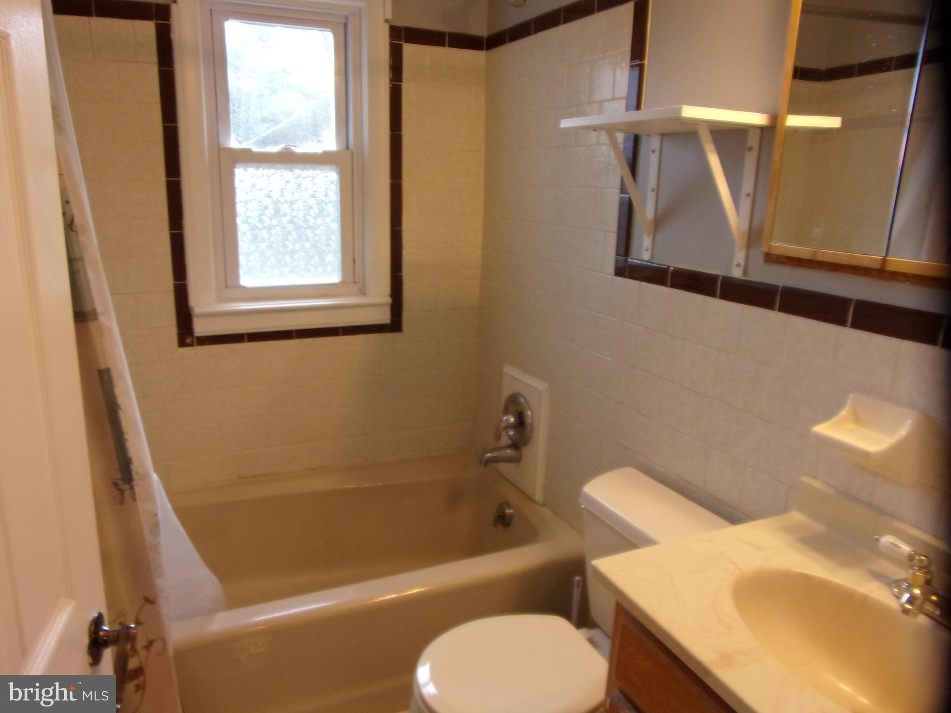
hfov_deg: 71.6
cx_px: 476
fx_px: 659
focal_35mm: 24
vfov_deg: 56.8
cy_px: 356
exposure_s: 1/34
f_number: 3.3
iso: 116
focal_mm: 4.3
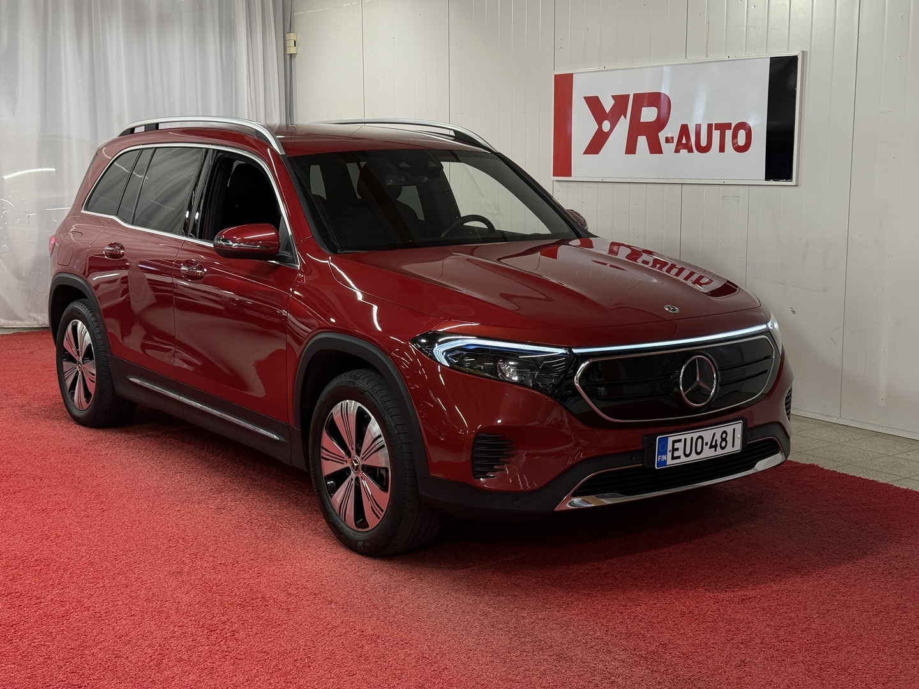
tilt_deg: -8.5
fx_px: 1274
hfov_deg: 39.7
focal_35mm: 48
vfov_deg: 30.3
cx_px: 460
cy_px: 344
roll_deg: +0.2
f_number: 1.78
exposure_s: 1/154
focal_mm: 6.76
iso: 80
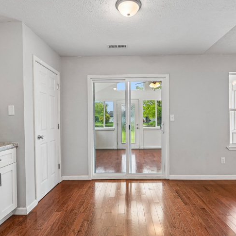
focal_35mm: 21
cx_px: 127
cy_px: 116
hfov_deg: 72.0
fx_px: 162
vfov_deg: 72.1
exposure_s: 1/15
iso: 320
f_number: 8
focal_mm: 16
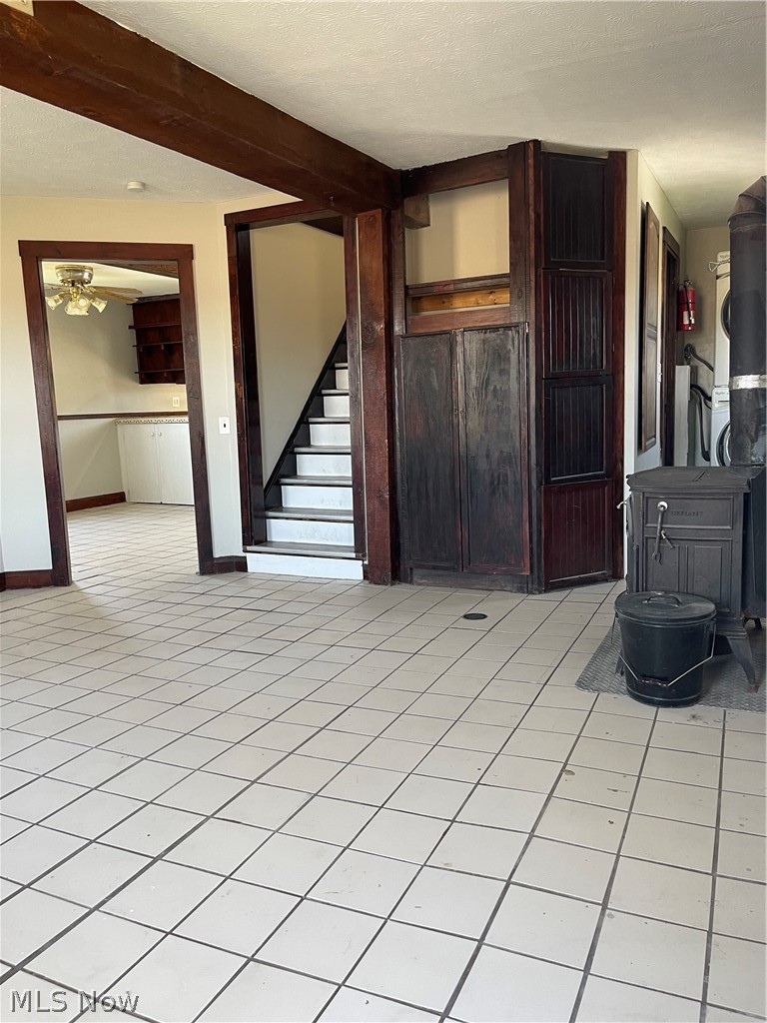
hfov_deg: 54.9
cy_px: 512
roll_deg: +2.3
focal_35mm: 25
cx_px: 384
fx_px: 739
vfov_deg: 69.4
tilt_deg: -8.5
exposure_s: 1/60
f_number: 1.6
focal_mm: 5.1
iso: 125
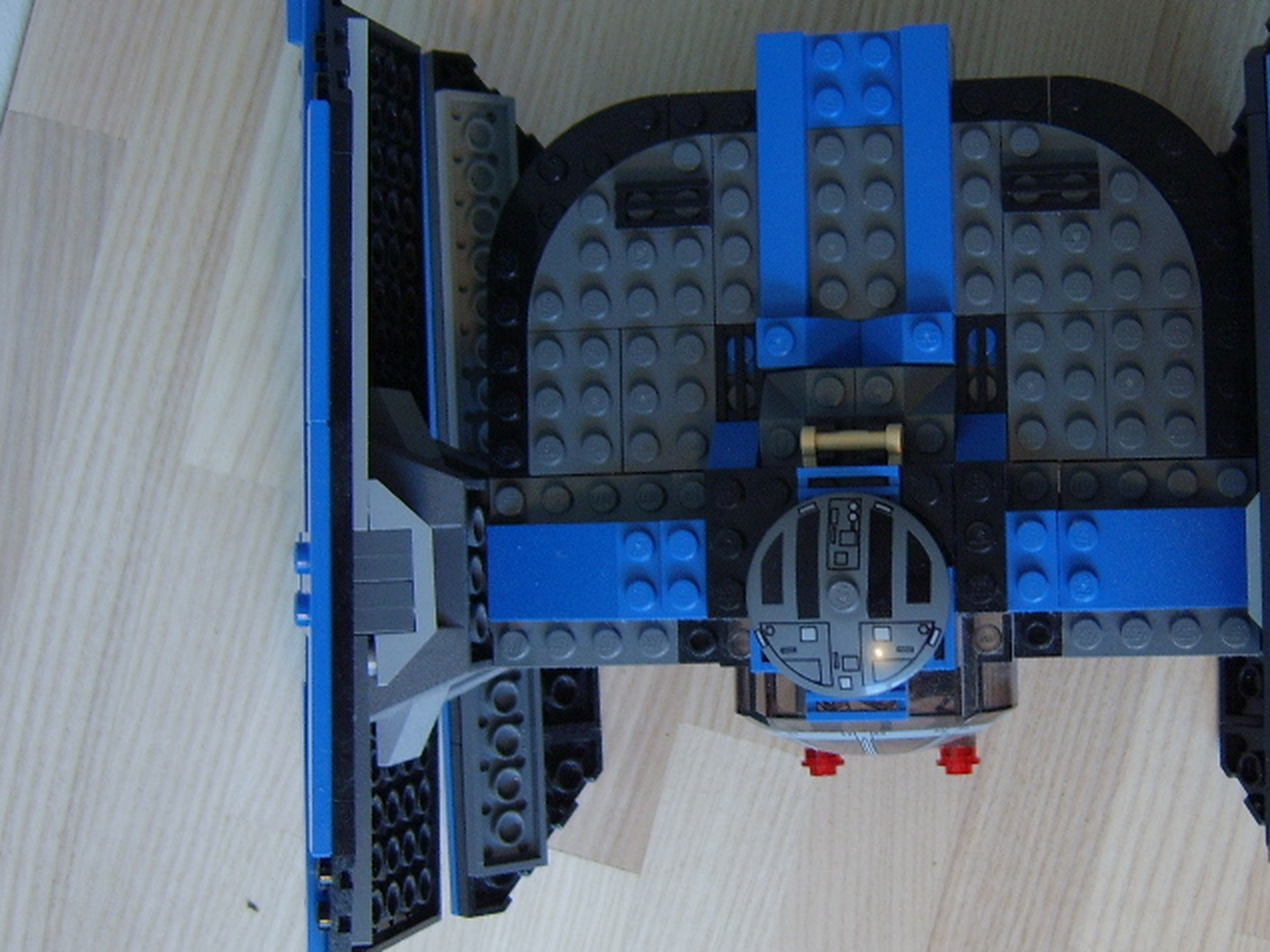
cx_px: 834
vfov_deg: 29.1
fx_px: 1834
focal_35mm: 50
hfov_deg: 37.8
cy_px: 476
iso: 100
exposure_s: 1/36
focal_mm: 8.13
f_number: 2.7
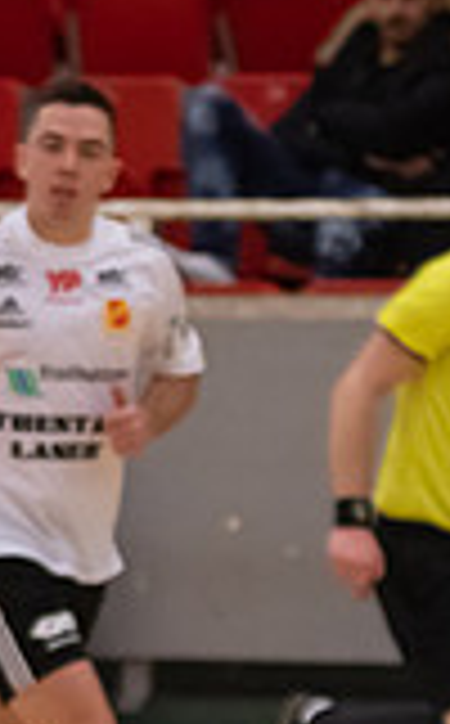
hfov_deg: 2.0
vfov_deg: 3.3
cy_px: 690
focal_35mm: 641
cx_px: -504
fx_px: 12634
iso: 1000
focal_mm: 112
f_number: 3.2
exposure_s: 1/800
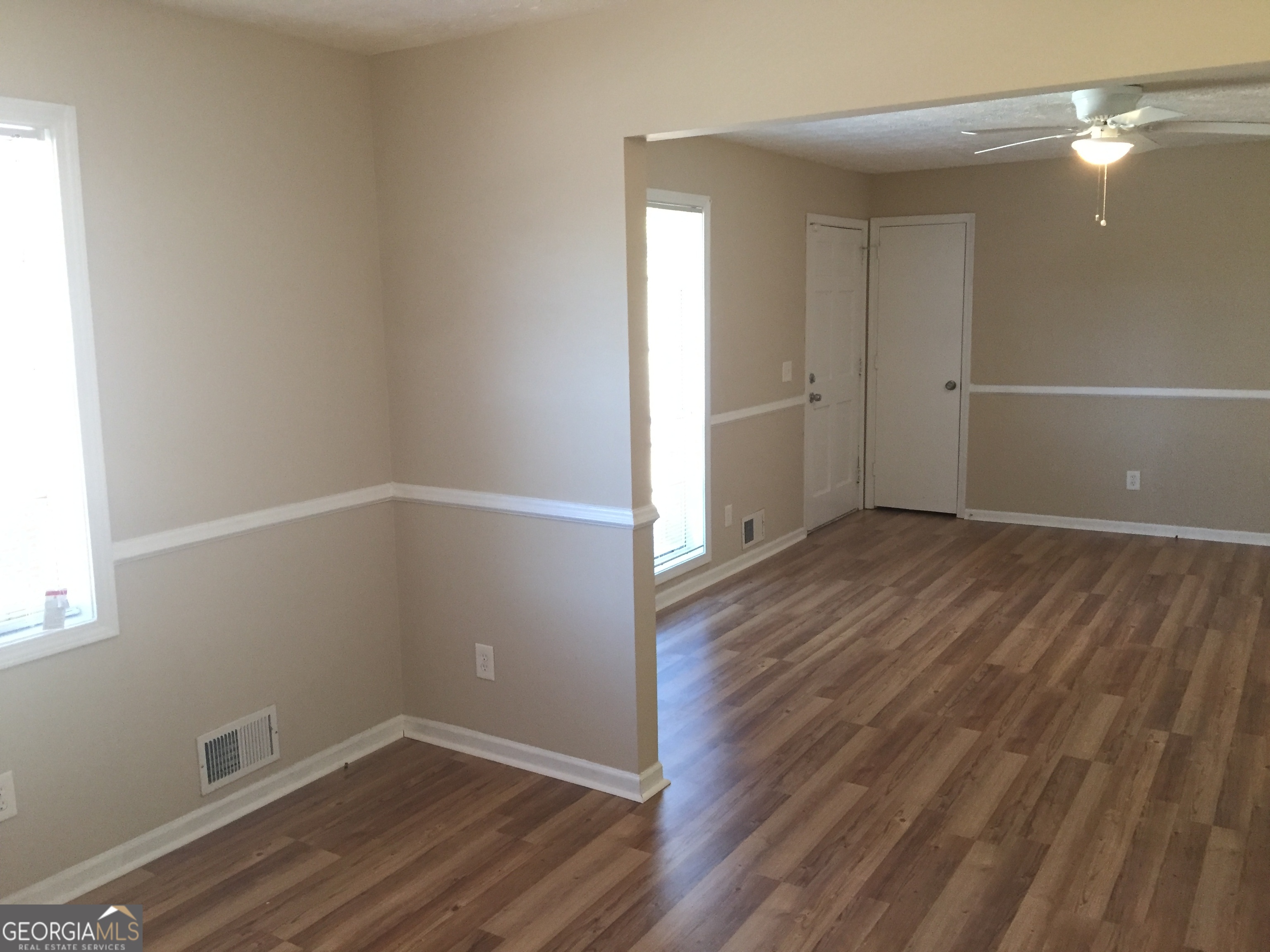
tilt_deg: -8.4
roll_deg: +1.4
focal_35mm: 29
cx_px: 635
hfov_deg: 61.7
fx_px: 1064
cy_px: 476
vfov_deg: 48.2
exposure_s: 1/30
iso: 200
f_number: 2.2
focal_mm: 4.15
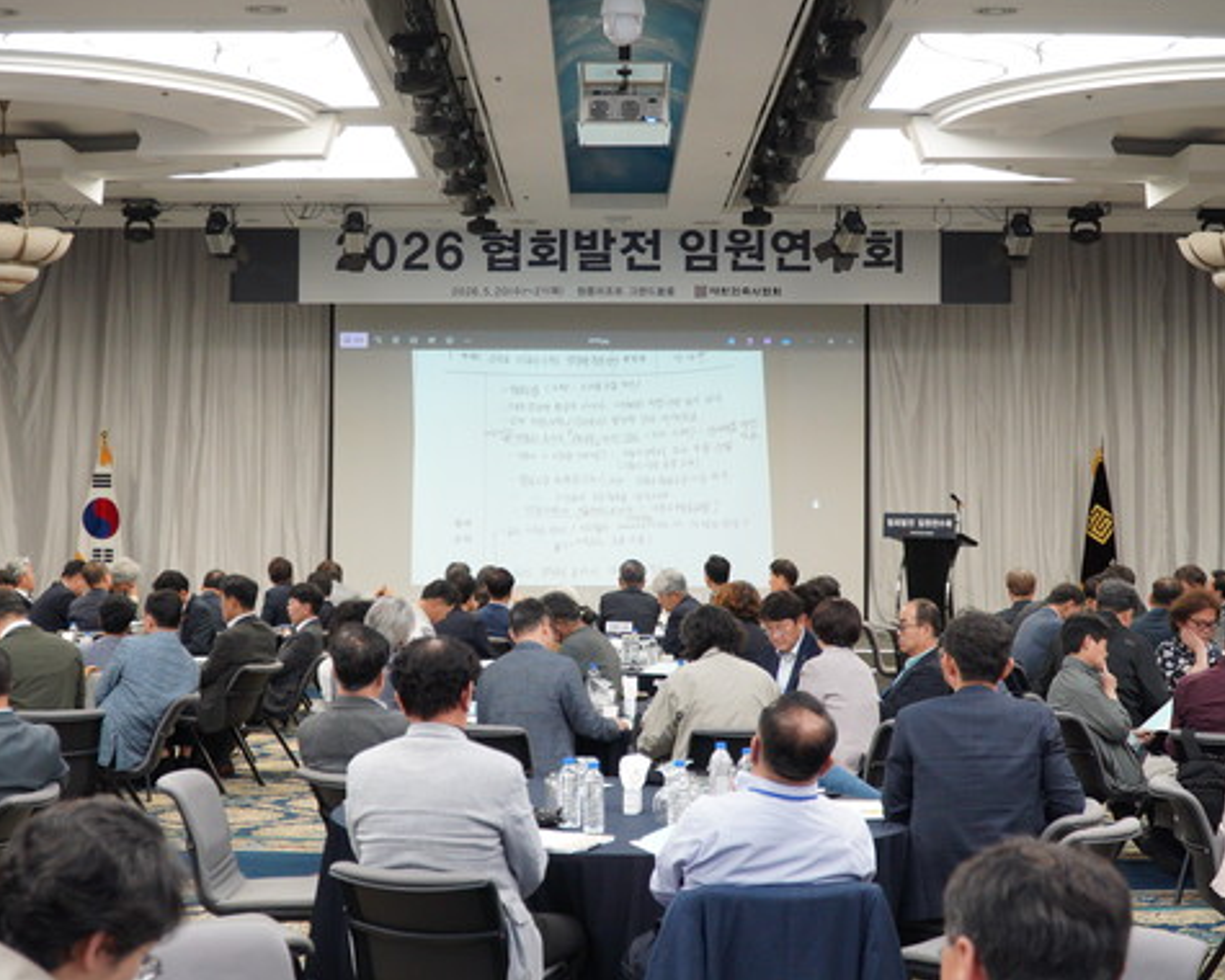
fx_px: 1849
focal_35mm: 51
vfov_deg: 29.7
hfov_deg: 36.6
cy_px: 487
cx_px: 560
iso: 2000
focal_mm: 29
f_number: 4
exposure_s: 1/125
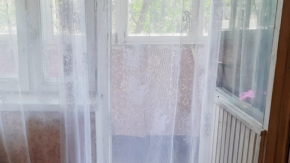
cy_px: 63
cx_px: 113
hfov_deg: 47.0
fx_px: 331
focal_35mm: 43
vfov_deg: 27.6
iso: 25
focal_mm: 4.6
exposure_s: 1/50
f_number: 2
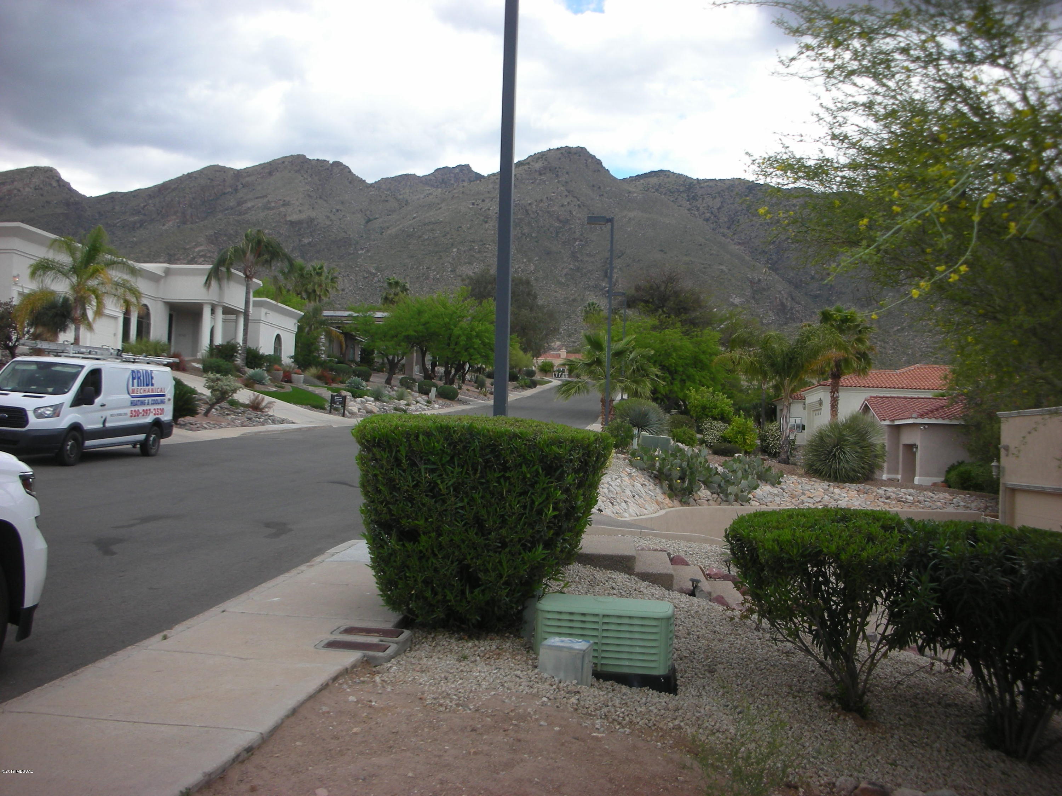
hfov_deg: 52.6
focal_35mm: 35
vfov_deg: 40.7
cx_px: 531
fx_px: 1074
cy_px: 398
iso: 50
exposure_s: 1/390
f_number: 3
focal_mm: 5.8
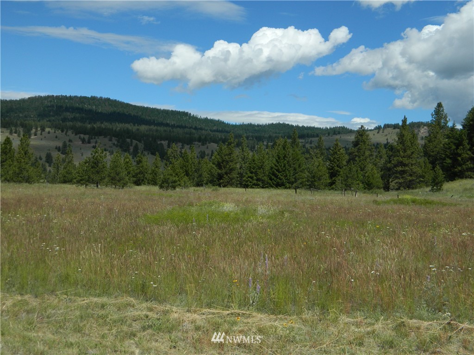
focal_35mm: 41
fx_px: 561
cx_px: 237
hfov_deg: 45.8
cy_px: 178
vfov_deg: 35.1
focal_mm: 7.3
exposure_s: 1/200
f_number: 9.8
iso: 80
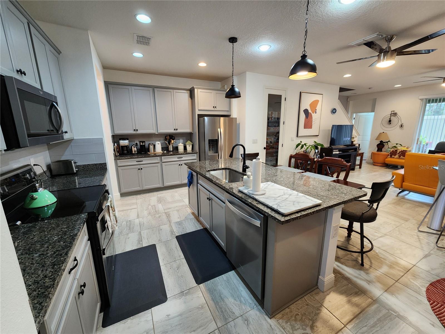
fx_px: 167
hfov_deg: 106.2
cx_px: 222
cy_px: 167
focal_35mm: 13
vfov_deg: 89.9
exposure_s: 1/40
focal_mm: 2.2
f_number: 2.2
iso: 320
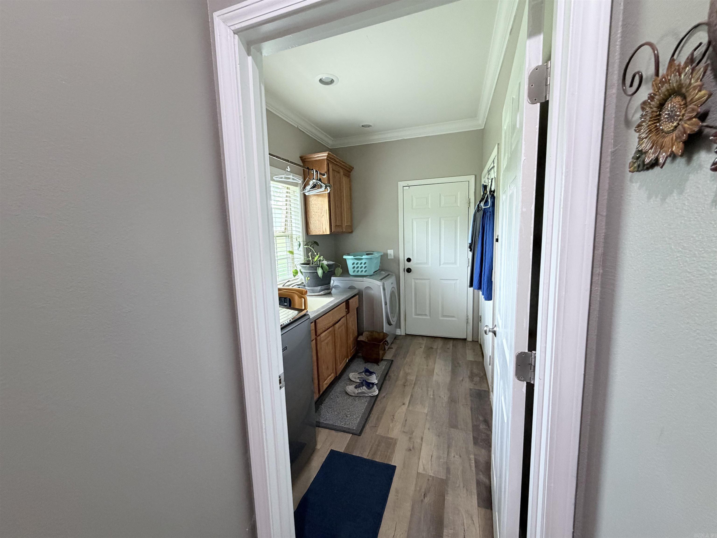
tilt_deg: -7.3
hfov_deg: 102.1
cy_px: 269
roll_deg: +2.4
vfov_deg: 85.7
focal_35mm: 14
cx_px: 358
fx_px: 290
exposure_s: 1/60
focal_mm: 2.22
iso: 400
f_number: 2.2
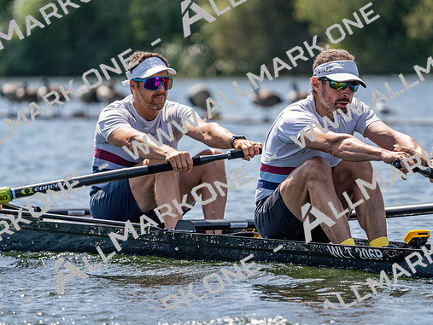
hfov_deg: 5.8
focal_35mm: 343
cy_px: 162
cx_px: 228
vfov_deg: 4.3
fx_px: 4294
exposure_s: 1/2000
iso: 320
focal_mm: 312
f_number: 6.3
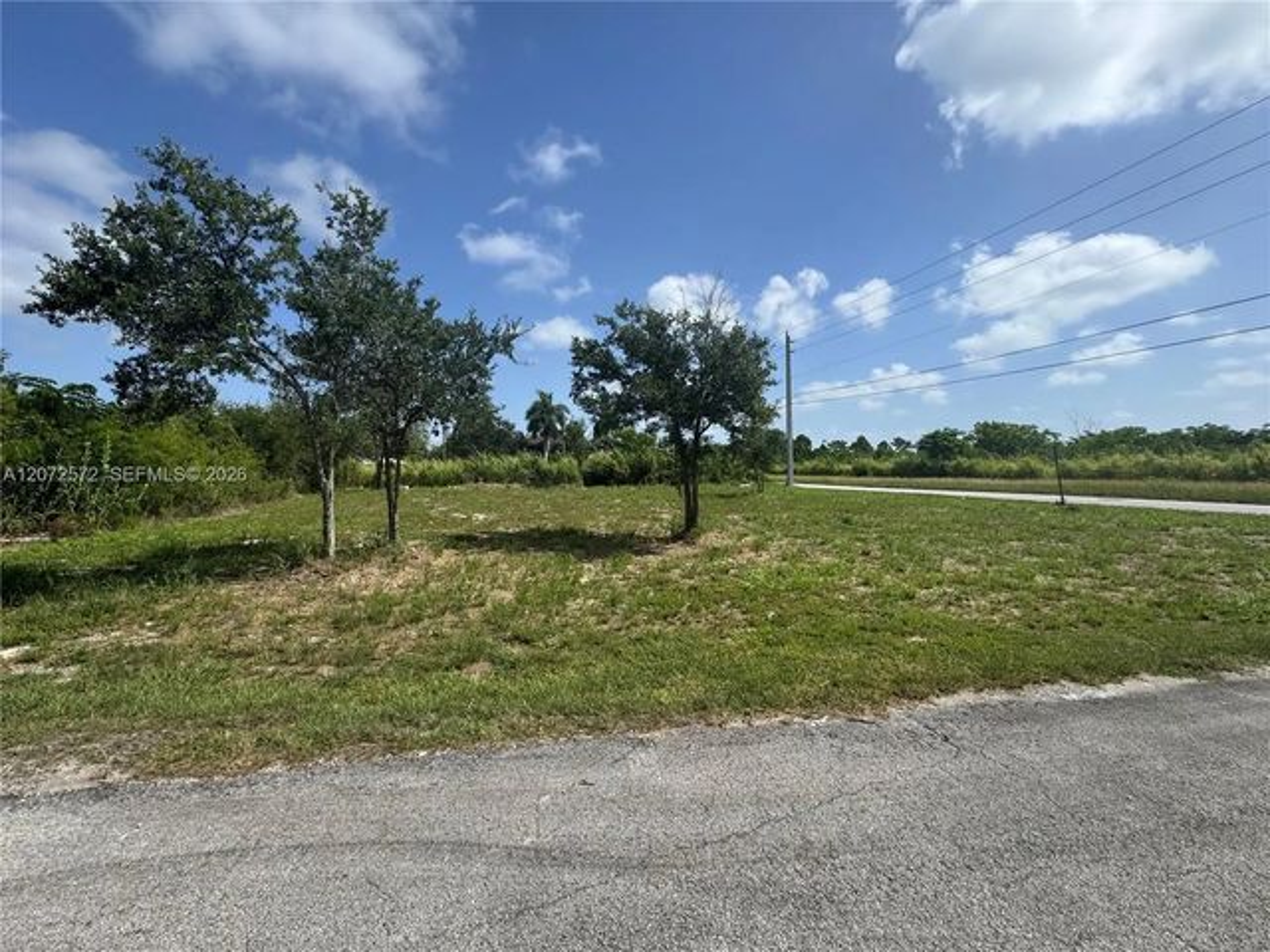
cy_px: 476
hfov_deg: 102.1
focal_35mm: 14
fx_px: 514
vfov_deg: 85.7
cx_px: 635
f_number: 2.2
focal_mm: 2.22
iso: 50
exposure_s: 1/2083
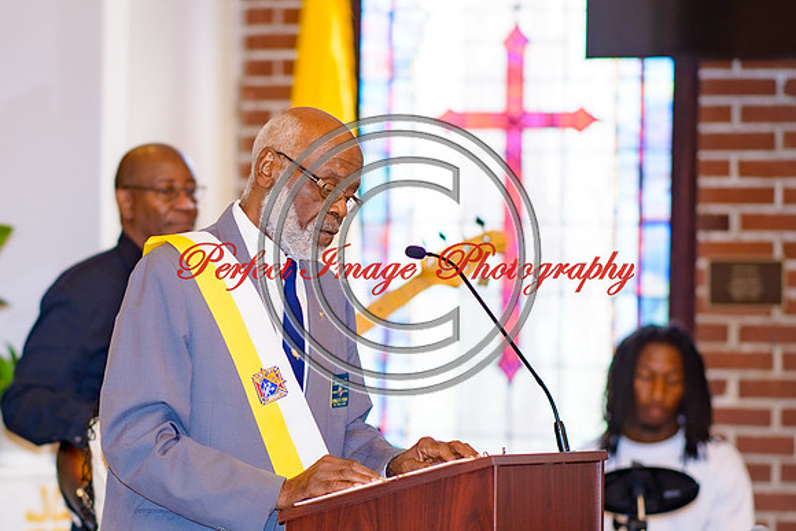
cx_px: 244
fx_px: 4649
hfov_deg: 9.8
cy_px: 284
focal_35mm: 210
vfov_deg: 6.5
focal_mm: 105
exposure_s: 1/100
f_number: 1.4
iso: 100
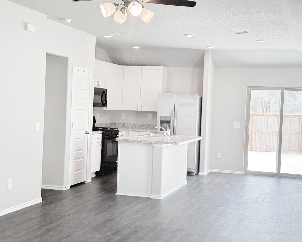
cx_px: 158
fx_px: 456
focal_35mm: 51
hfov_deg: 36.6
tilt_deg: +2.0
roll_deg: -1.0
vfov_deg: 29.7
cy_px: 120
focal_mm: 6.76
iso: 160
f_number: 1.78
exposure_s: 1/120
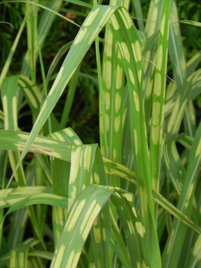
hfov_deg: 6.0
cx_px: 100
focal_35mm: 247
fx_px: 1912
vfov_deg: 8.0
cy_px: 134
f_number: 5
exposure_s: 1/125
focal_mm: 44
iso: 160
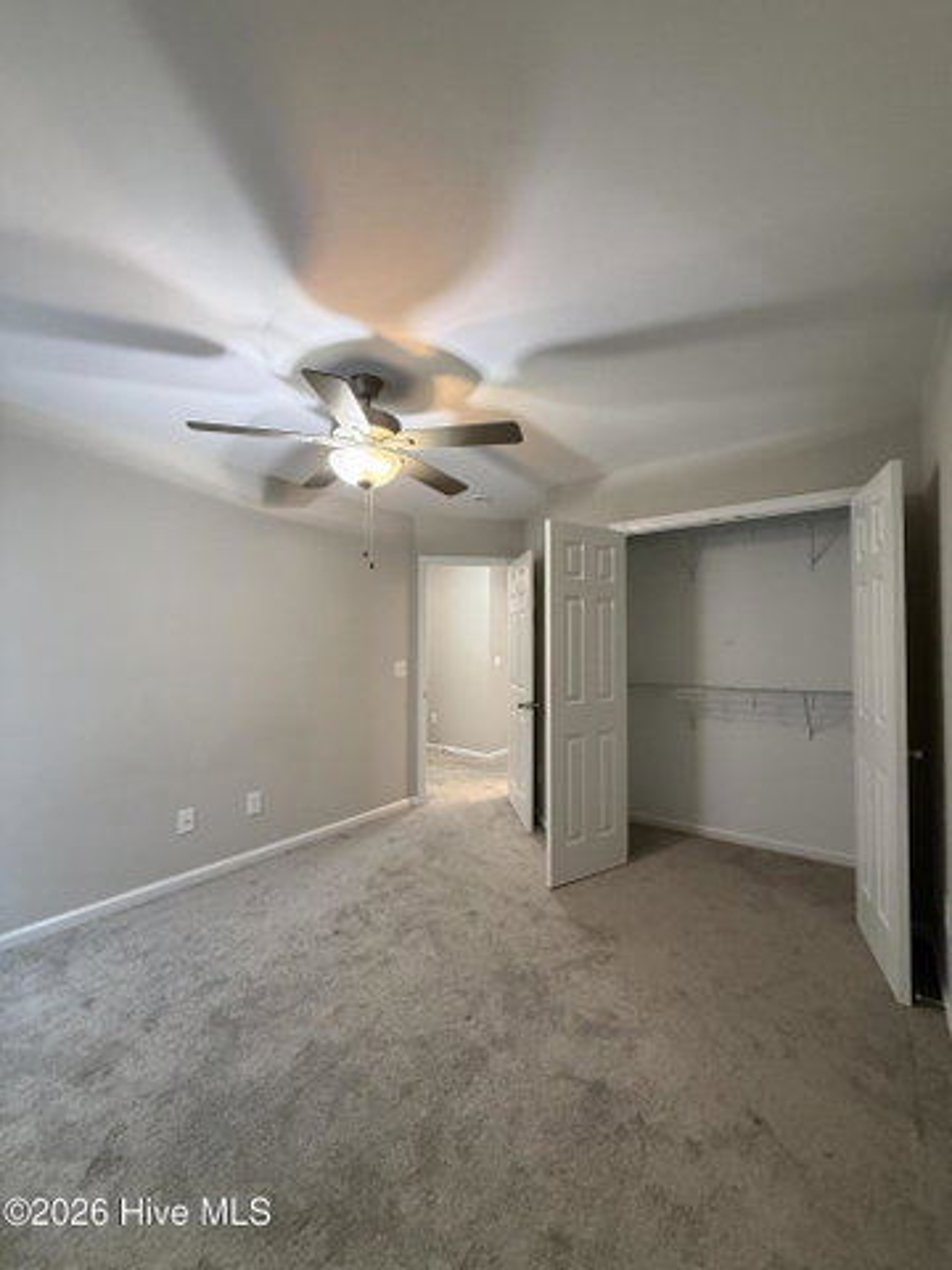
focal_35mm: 14
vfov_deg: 102.1
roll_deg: -0.2
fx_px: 513
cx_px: 476
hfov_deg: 85.7
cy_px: 635
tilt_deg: +0.6
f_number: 2.2
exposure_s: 1/60
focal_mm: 2.22
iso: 400
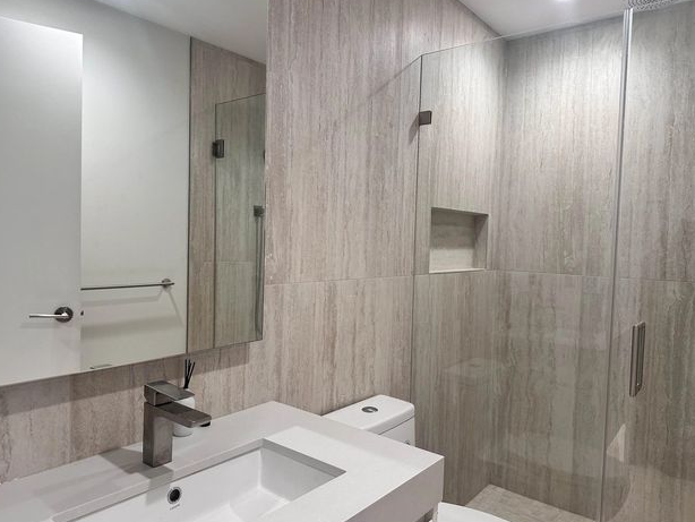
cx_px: 348
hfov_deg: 69.4
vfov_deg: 54.9
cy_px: 258
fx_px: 502
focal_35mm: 25
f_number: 1.78
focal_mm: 6.86
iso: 200
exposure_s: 1/120
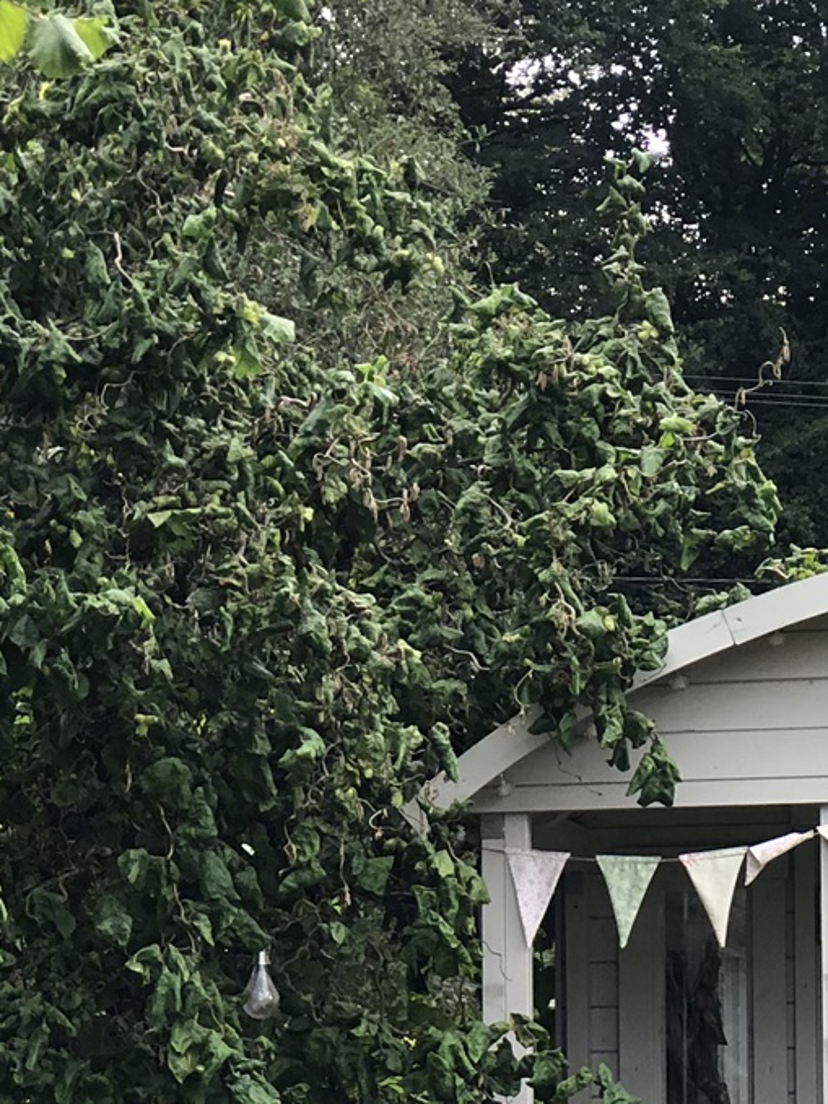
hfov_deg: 8.6
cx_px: 786
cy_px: 1484
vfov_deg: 11.2
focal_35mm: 172
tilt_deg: -0.8
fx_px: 5487
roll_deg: +1.2
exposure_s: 1/40
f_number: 2.8
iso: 25
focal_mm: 6.6
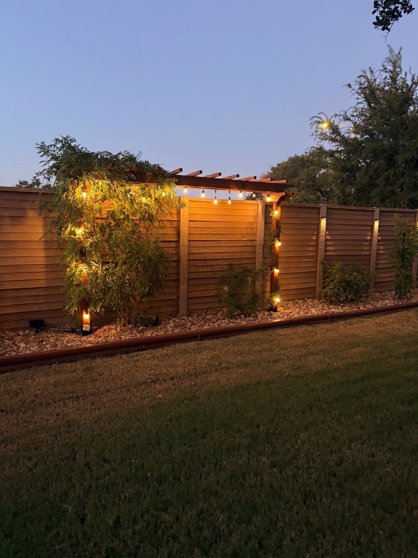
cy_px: 279
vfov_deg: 67.3
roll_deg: +1.2
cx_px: 209
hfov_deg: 53.0
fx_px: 419
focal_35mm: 26
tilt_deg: -4.2
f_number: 1.6
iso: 800
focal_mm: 5.96
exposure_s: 1/30
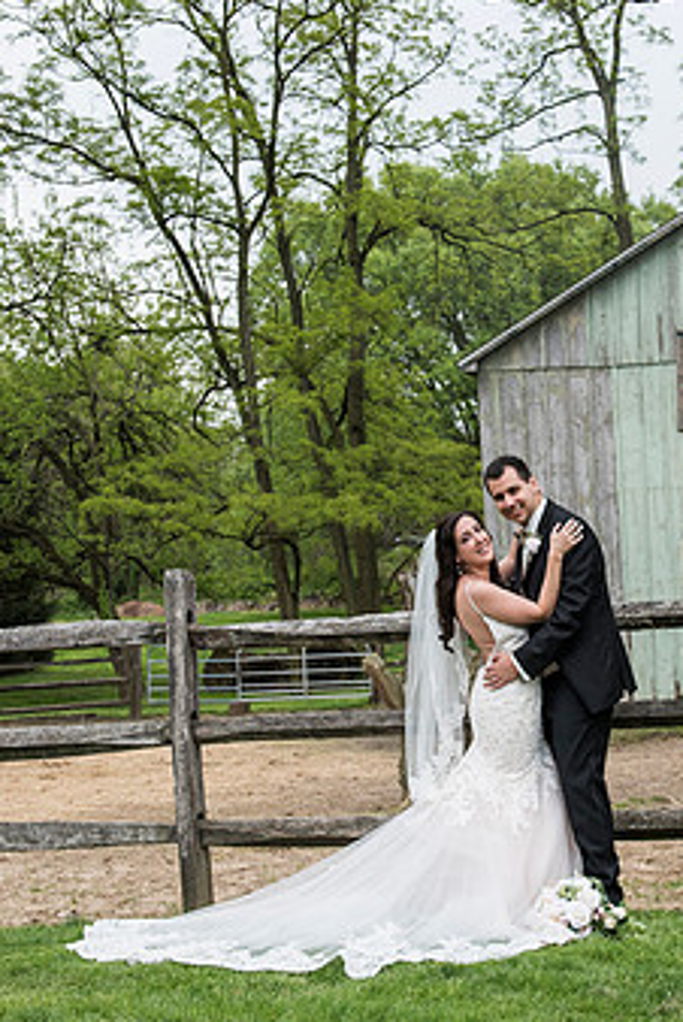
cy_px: 467
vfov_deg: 33.4
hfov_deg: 22.5
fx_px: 1704
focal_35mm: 60
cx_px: 490
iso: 640
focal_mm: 35
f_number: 4
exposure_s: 1/3200
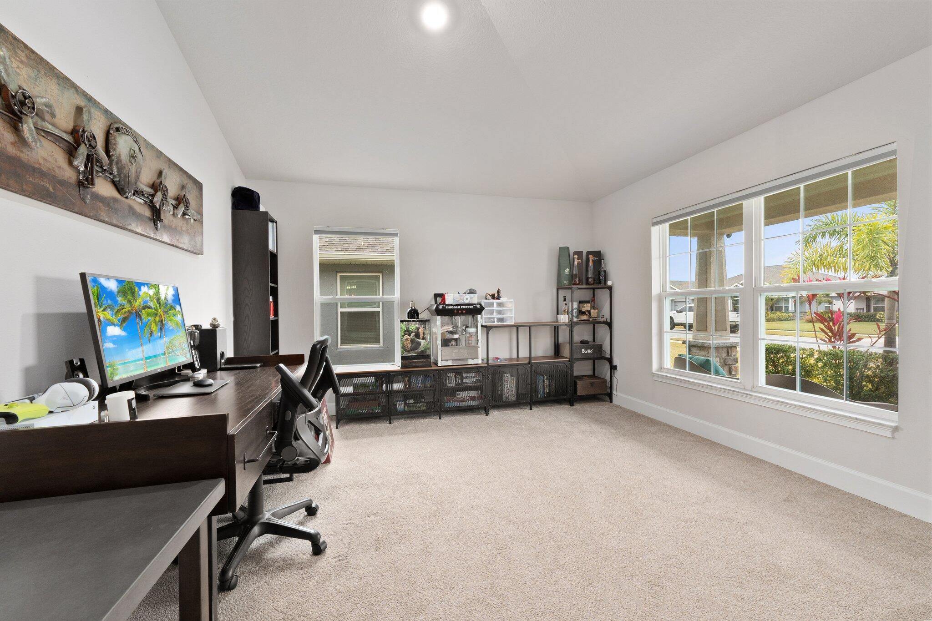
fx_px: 388
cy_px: 310
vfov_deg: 77.3
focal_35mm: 15
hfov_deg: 100.4
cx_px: 466
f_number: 8
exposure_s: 1/3
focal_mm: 10
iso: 320
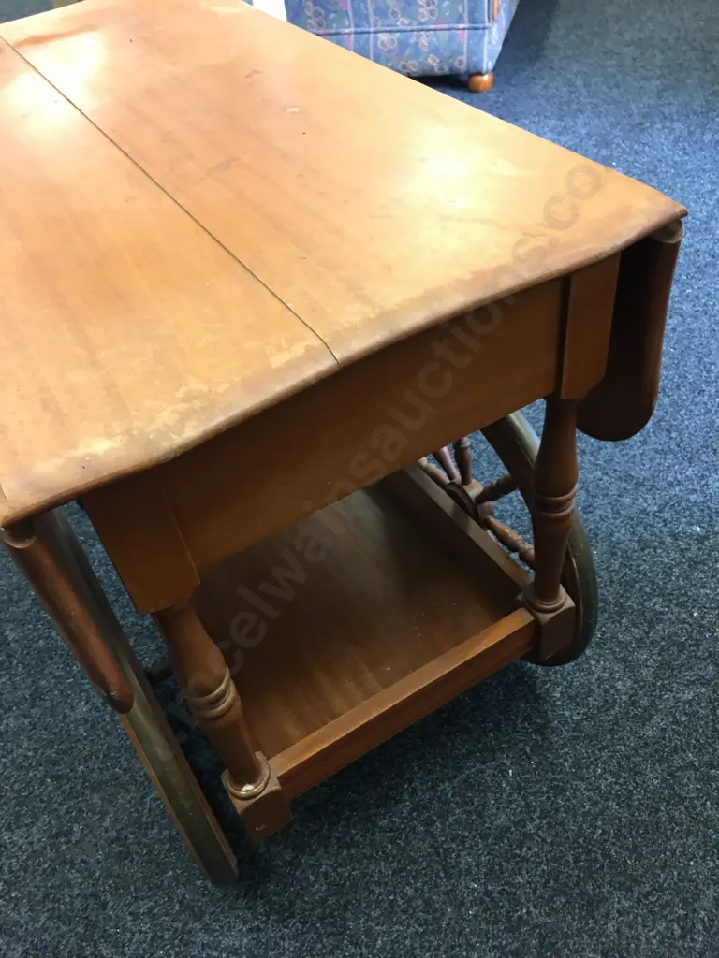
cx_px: 360
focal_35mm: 29
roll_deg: +9.9
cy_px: 479
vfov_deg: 61.7
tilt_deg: -43.3
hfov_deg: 48.2
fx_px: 803
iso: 80
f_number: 2.2
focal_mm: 4.15
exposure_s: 1/17
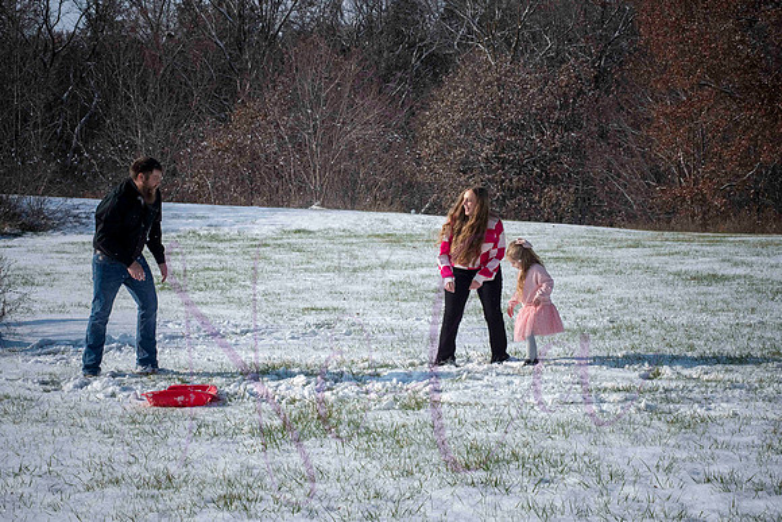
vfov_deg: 17.1
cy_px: 261
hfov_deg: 25.4
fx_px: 1738
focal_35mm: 80
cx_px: 391
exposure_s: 1/1000
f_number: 14
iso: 640
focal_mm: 80
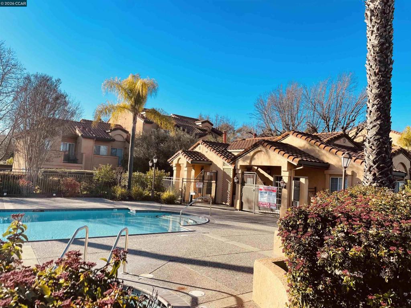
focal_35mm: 26
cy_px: 154
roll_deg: -3.8
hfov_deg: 67.3
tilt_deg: +3.5
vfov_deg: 53.1
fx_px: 309
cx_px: 206
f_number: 1.6
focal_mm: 4.2
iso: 32
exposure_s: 1/2020
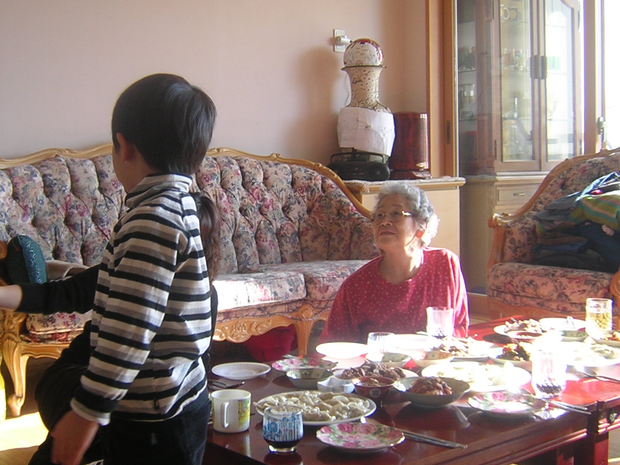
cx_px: 247
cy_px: 203
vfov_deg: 30.2
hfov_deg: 39.5
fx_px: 860
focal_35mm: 48
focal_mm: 4.7
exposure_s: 1/44.4
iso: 100
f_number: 2.6
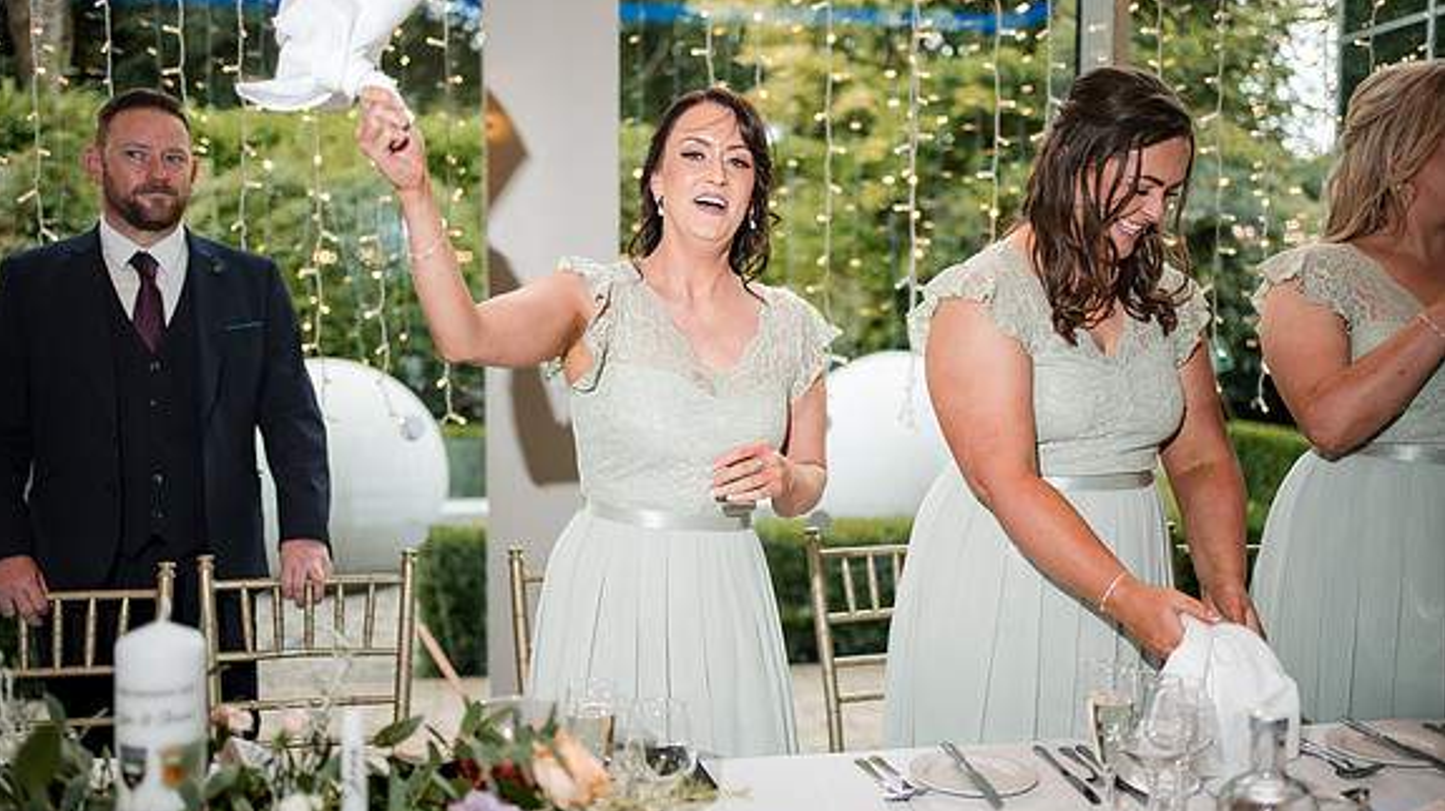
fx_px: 1417
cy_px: 400
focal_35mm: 37
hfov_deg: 54.0
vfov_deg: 32.0
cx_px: 719
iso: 200
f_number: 1.8
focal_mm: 35
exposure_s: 1/200
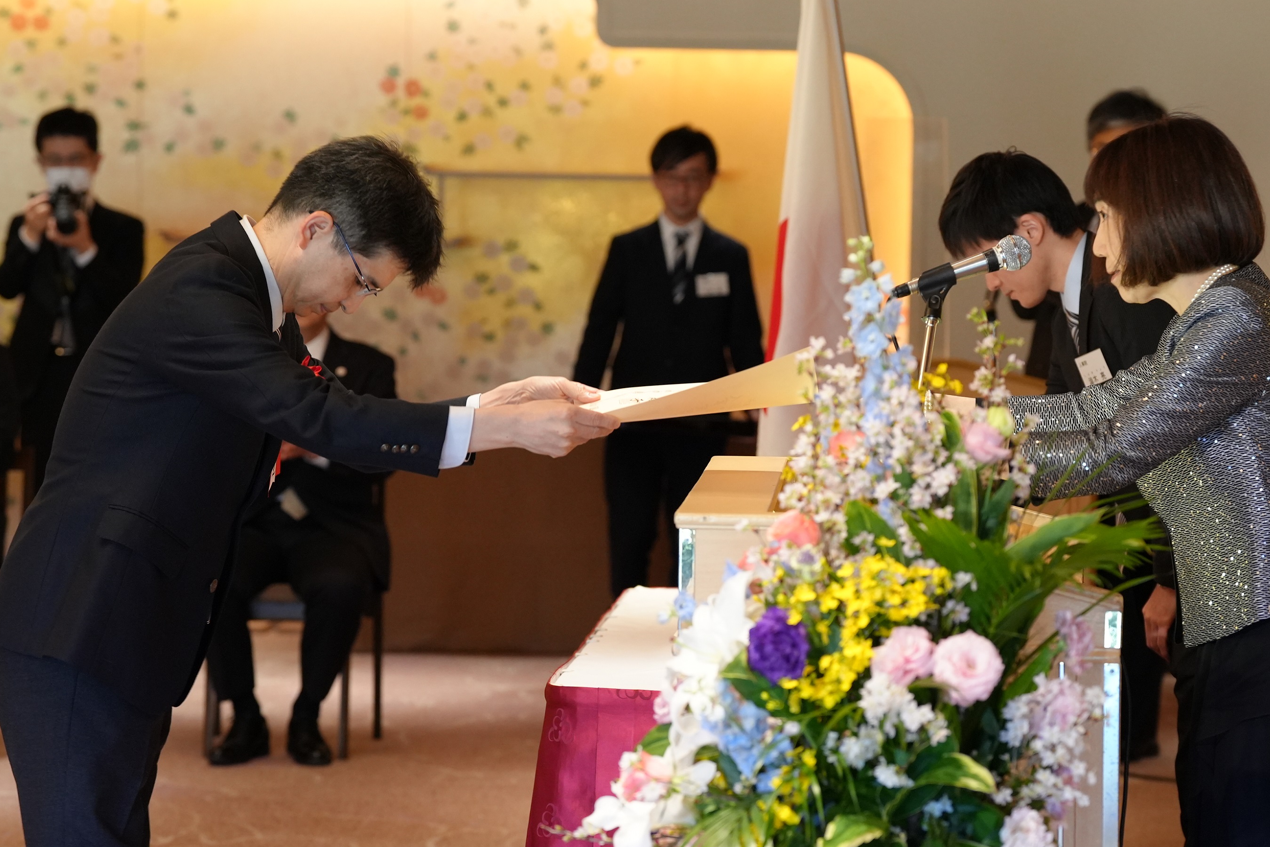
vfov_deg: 10.8
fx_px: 4480
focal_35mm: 127
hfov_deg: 16.1
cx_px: 687
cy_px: 391
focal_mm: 100
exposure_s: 1/160
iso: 2500
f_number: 4
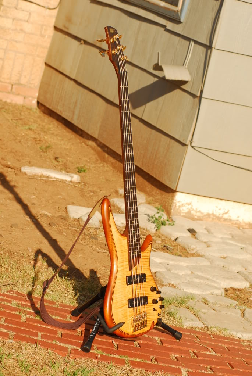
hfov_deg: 11.5
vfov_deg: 17.0
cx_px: 126
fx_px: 1256
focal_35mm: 120
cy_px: 188
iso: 100
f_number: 7.1
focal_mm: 80
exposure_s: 1/200
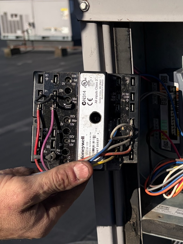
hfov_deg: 24.0
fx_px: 416
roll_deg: +1.1
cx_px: 170
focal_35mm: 59
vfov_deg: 32.6
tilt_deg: -15.2
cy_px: 99
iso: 64
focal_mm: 5.96
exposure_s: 1/6993
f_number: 1.6
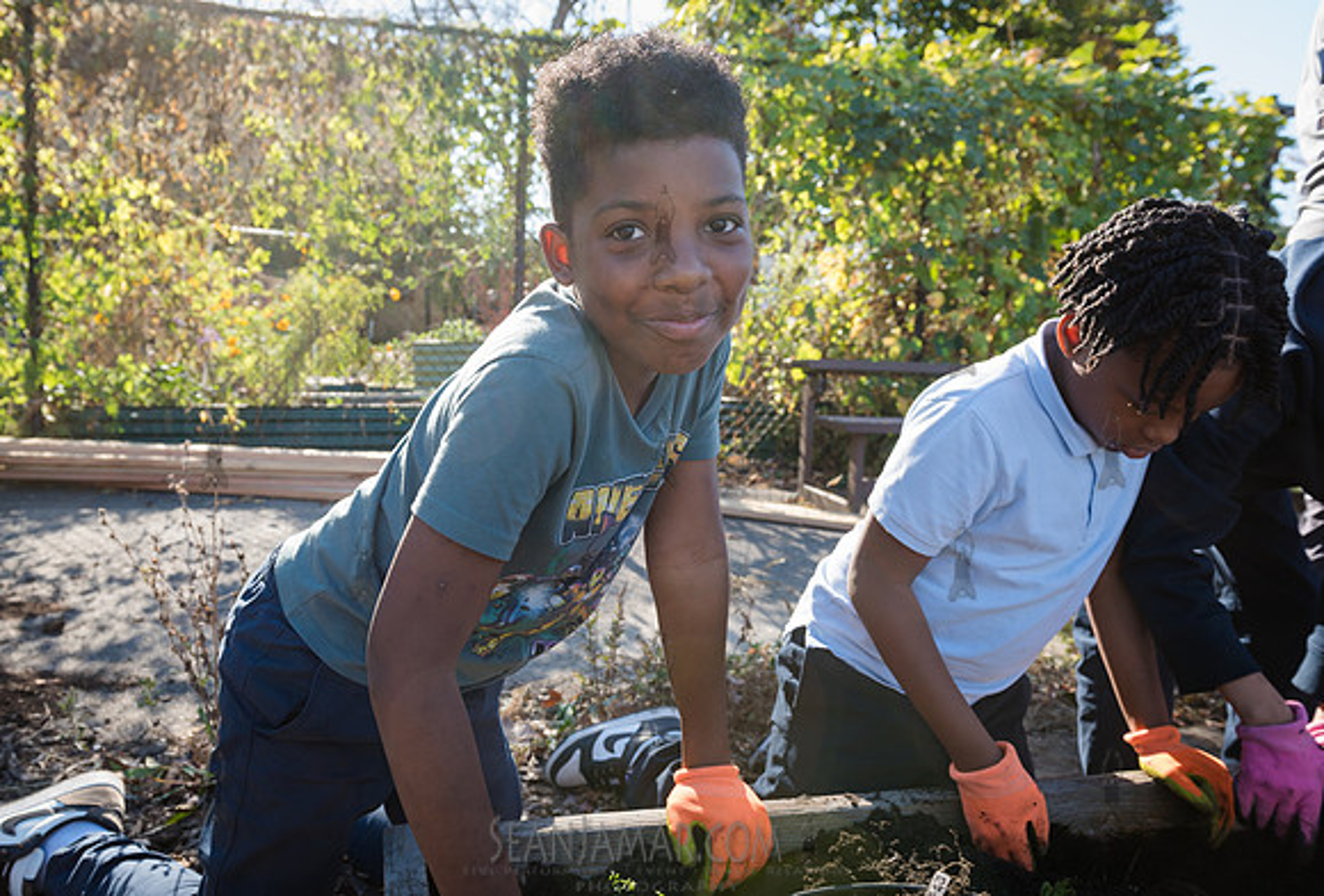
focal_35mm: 27
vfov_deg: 48.5
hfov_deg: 67.1
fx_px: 995
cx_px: 606
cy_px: 445
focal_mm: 24
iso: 100
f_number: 5
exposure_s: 1/100
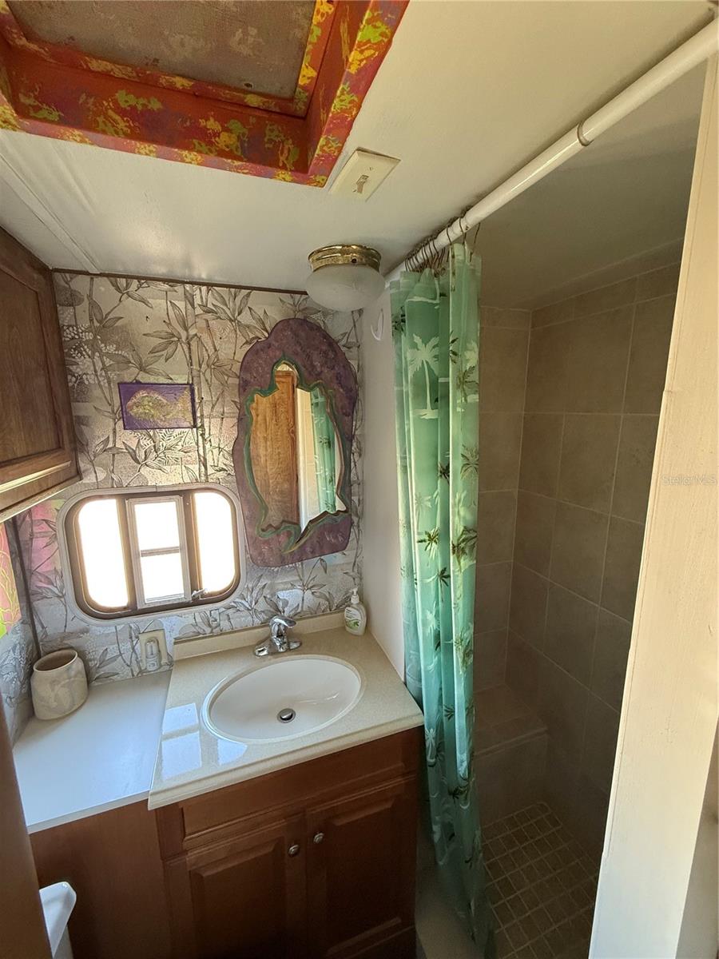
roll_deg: -0.6
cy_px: 480
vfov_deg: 102.1
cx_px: 360
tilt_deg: -10.6
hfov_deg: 85.7
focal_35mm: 14
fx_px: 388
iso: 400
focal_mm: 2.22
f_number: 2.2
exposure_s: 1/60
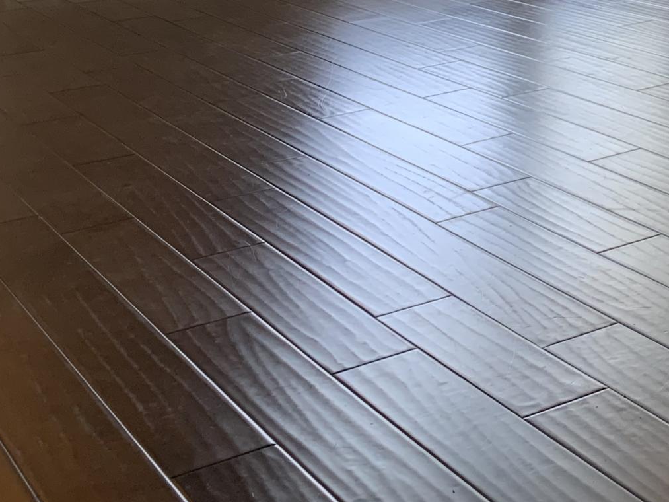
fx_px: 1488
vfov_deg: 18.0
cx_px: 817
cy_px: -134
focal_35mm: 77
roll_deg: +1.2
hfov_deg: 23.1
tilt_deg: -4.6
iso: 80
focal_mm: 4.25
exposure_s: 1/120
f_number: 1.8
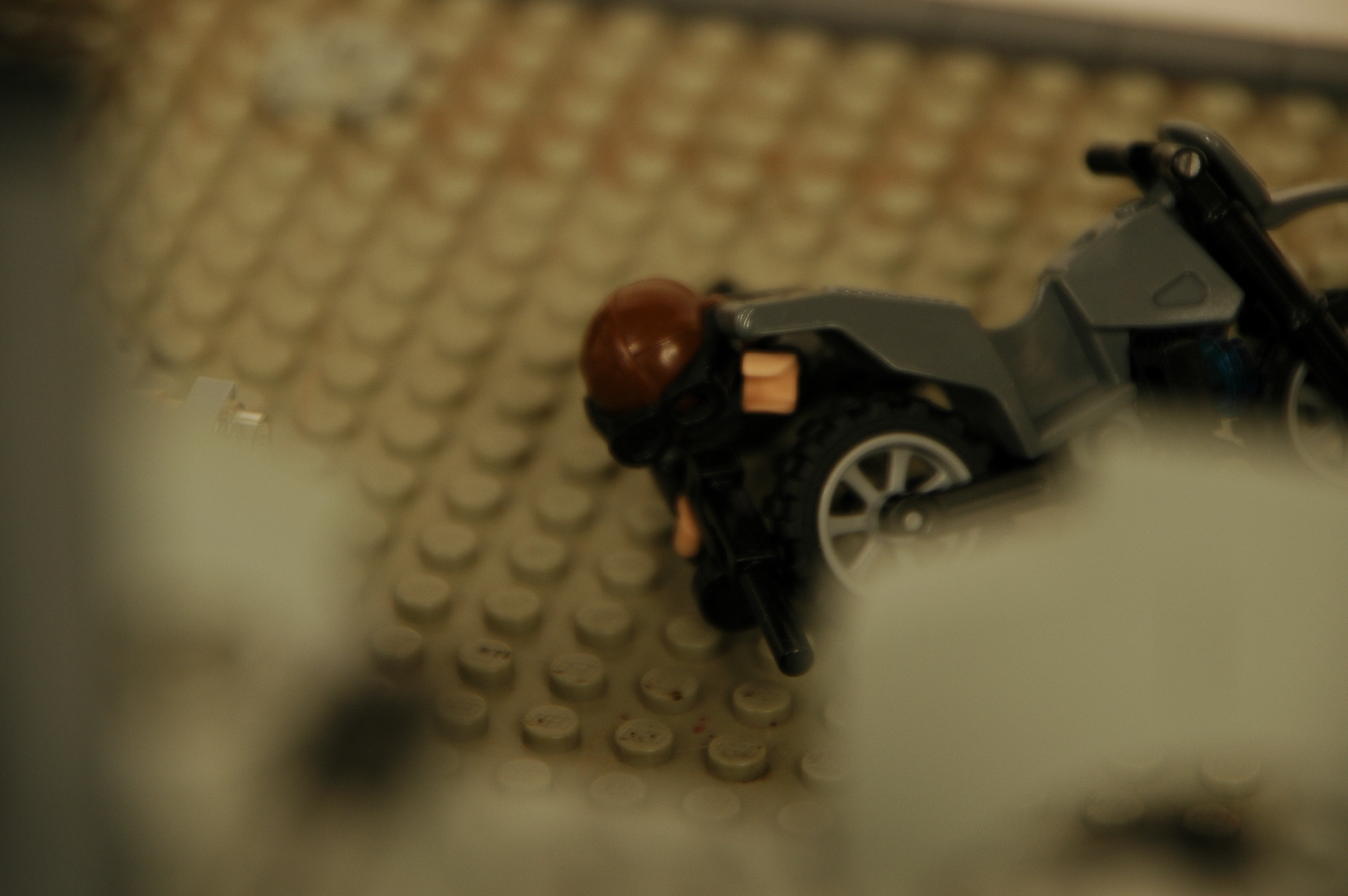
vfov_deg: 3.4
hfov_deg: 5.1
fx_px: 15151
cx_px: 674
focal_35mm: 405
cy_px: 448
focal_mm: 270
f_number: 6.3
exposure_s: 1/60
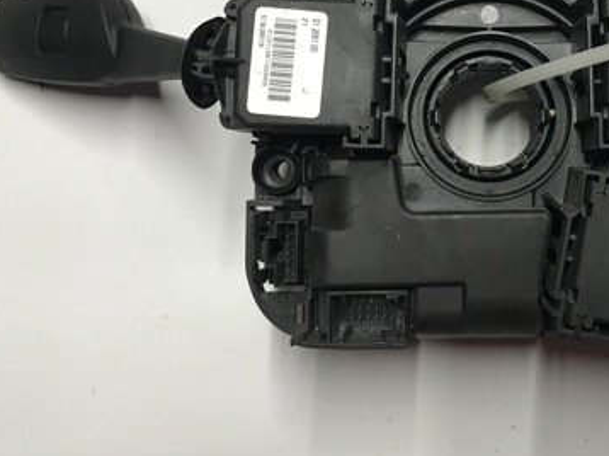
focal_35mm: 50
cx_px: 509
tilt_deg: -81.4
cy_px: 139
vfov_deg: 28.8
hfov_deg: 36.6
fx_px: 879
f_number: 1.8
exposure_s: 1/33
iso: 32
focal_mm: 3.99
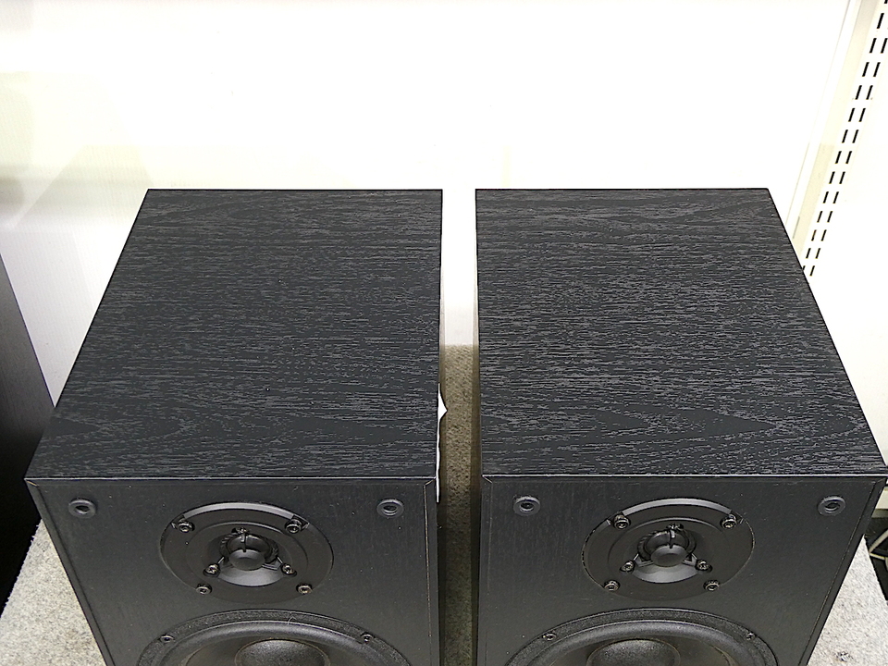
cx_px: 444
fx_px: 949
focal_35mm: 37
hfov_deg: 50.1
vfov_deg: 38.7
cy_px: 333
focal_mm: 6.7
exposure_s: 1/5
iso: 200
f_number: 3.7
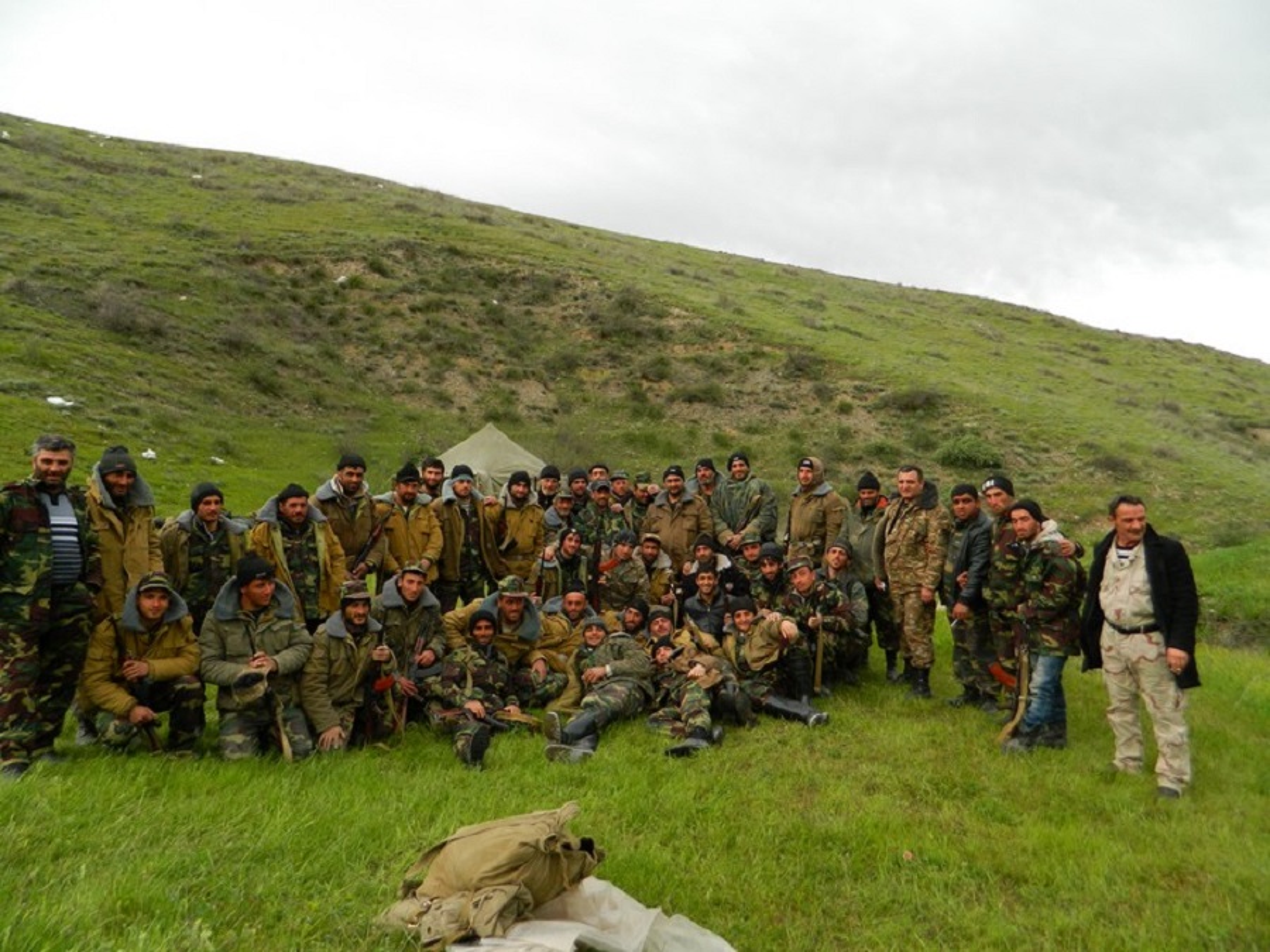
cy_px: 476
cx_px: 635
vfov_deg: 54.9
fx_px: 917
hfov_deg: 69.4
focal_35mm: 25
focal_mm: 4.5
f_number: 3.1
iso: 125
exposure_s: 1/250
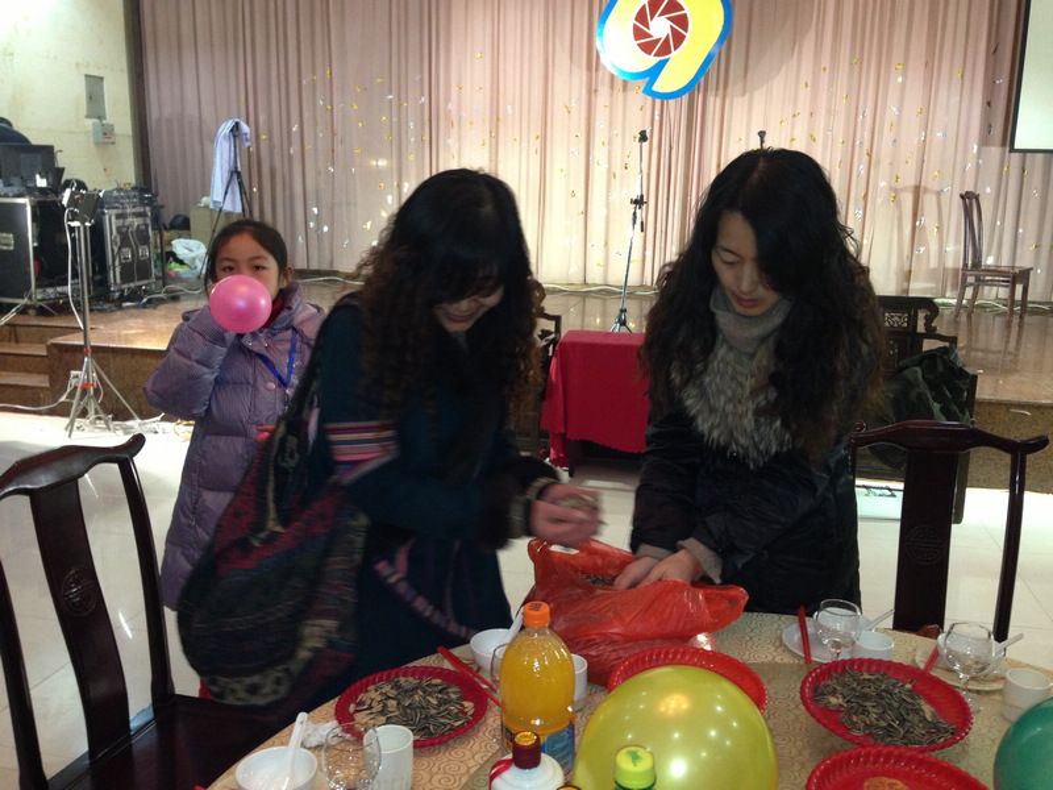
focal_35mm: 33
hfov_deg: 55.4
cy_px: 395
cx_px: 526
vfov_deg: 42.9
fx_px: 1004
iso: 250
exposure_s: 1/20
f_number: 2.4
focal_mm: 4.13
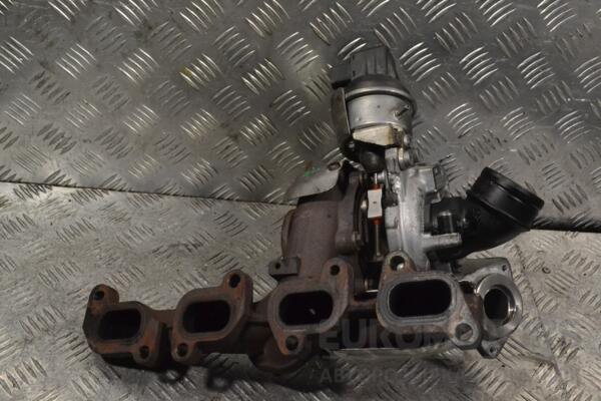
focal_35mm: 39
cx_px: 300
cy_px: 200
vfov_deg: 34.2
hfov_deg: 49.6
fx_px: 651
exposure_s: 1/320
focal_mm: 26
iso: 3200
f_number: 9
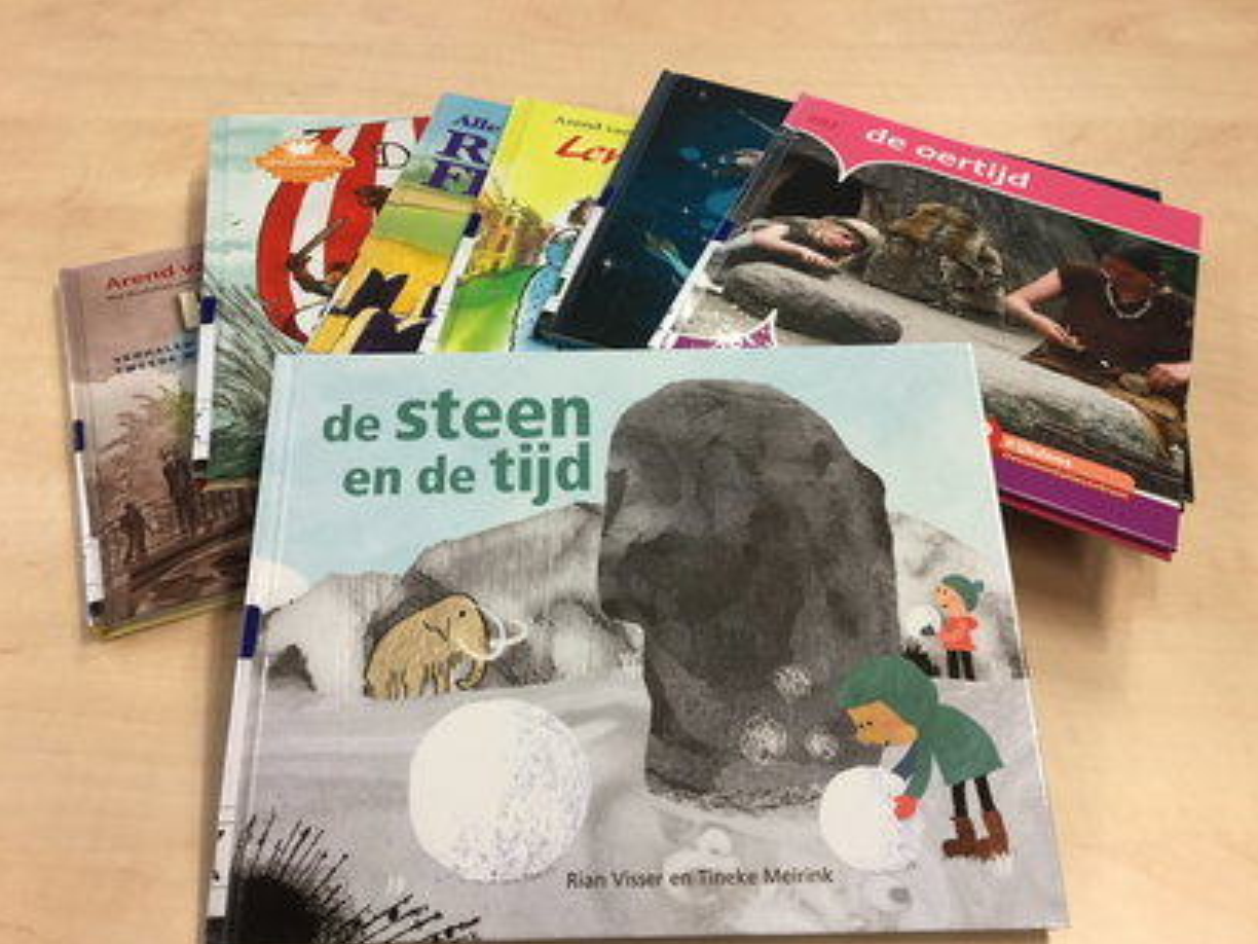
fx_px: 1163
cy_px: 484
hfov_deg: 56.8
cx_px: 637
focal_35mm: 32
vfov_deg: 44.2
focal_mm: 3.3
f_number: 2.4
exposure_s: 1/33
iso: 80
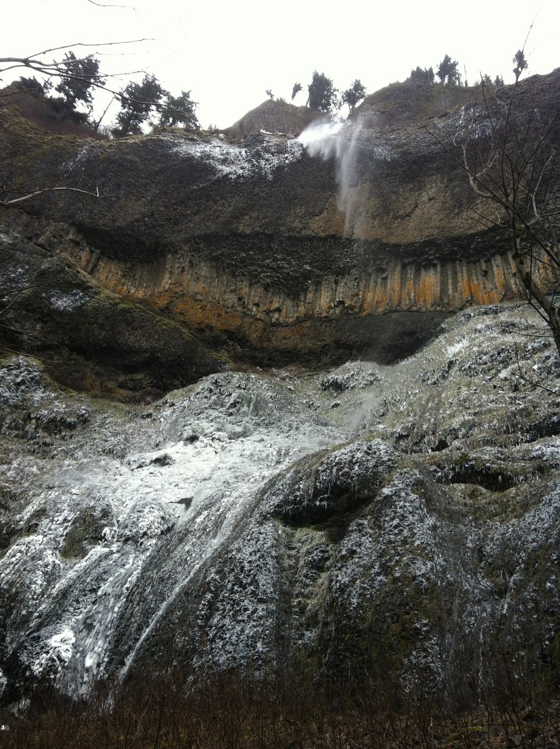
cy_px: 374
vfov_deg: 52.7
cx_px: 280
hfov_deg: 40.6
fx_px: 757
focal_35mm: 35
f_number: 2.8
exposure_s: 1/165
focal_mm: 3.85
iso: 80
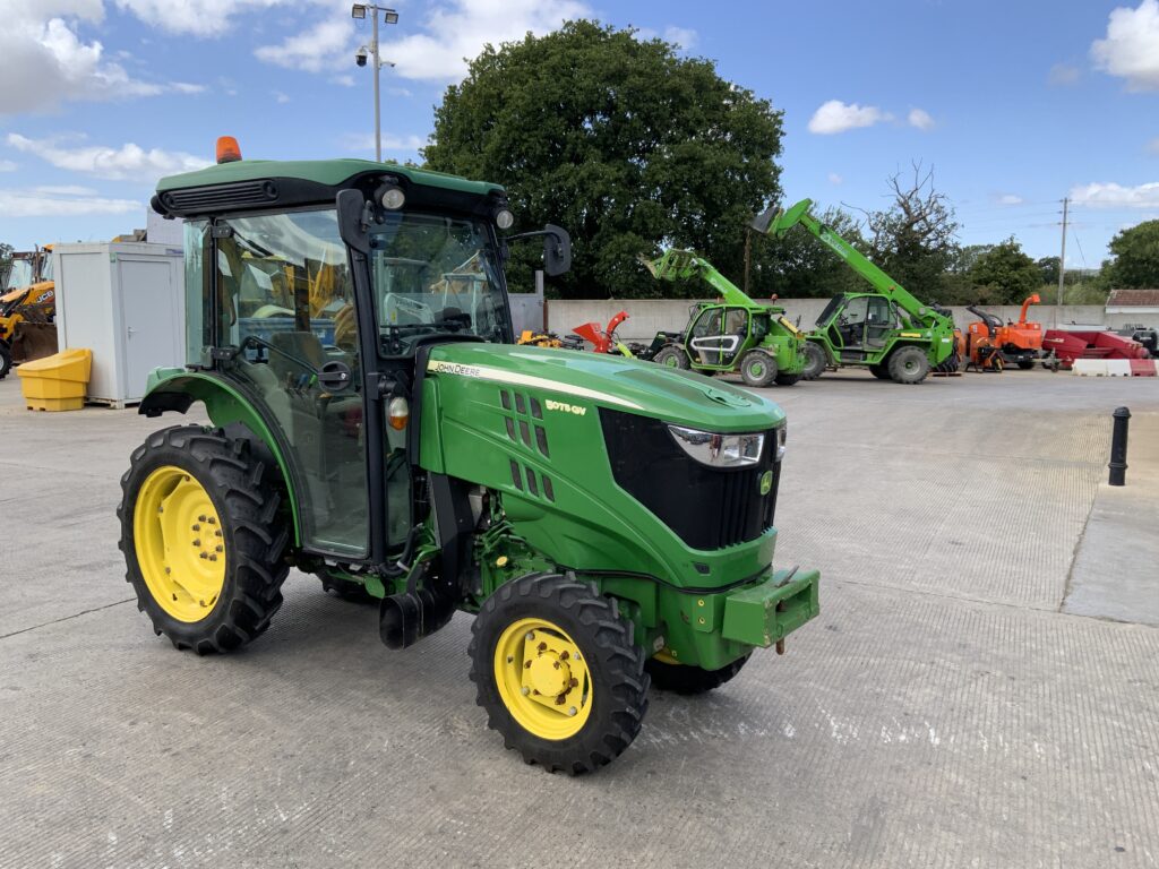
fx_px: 971
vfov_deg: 48.2
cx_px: 580
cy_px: 434
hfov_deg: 61.7
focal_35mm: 29
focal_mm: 3
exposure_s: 1/759
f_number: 1.8
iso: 16
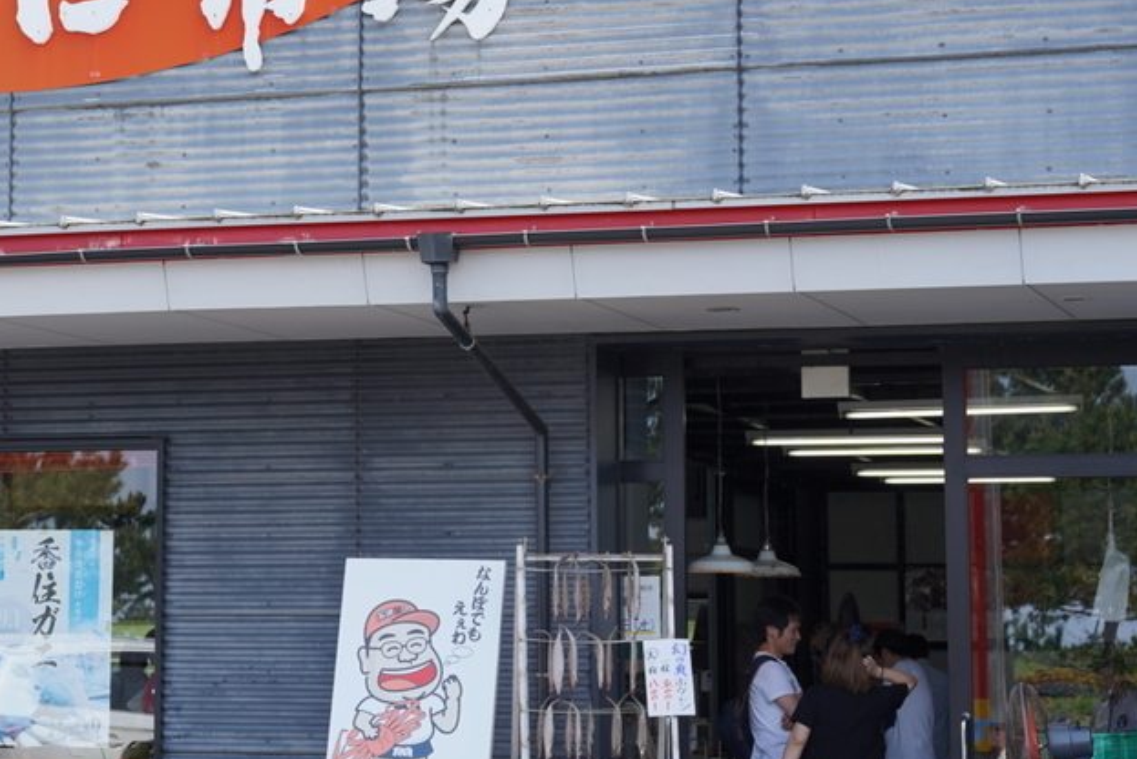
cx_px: 290
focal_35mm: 106
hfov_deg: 19.1
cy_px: 173
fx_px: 3349
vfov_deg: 12.9
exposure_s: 1/320
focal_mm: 55
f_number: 5
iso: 100
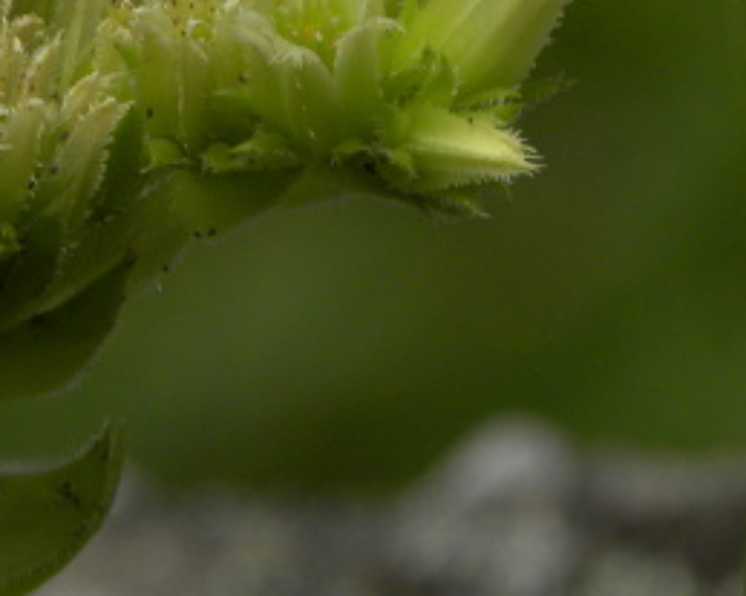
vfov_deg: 1.2
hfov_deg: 1.5
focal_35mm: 1282
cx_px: -124
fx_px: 28294
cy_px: 29
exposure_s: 1/200
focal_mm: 75.7
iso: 100
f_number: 5.6
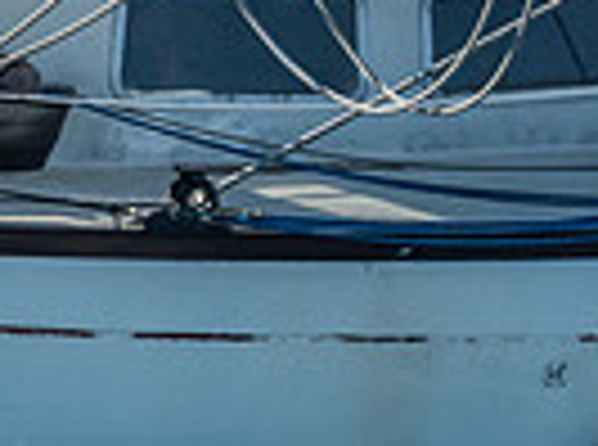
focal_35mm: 403
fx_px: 6943
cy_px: -286
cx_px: -938
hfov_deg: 4.8
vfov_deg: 3.7
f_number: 6.3
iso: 160
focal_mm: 73
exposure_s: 1/500
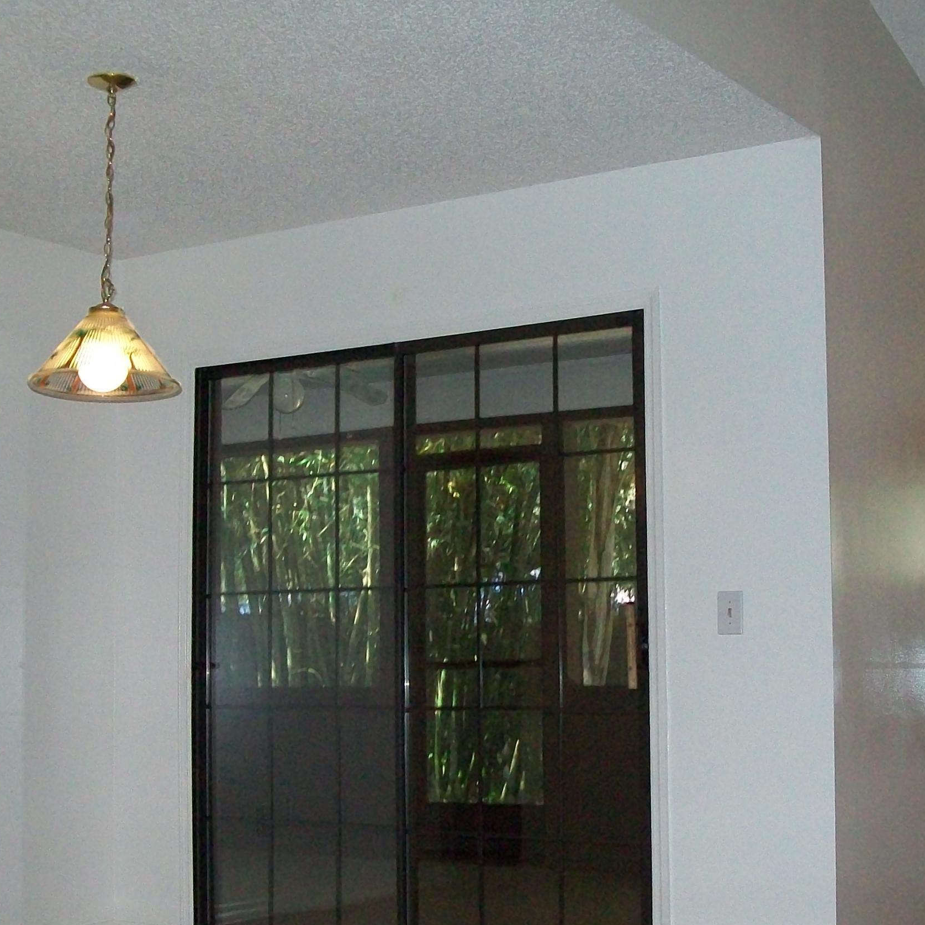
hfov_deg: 30.0
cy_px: 497
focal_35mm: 57
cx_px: 520
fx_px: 1723
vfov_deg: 30.0
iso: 200
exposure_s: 1/125
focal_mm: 6
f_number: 2.7
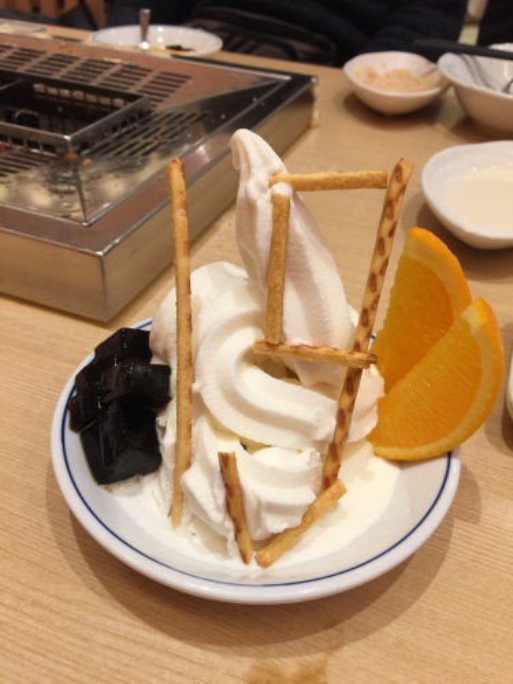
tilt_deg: -36.4
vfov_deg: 61.7
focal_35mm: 29
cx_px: 256
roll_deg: -2.4
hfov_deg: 48.2
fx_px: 573
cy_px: 342
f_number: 2.2
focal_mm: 4.15
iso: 32
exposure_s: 1/30
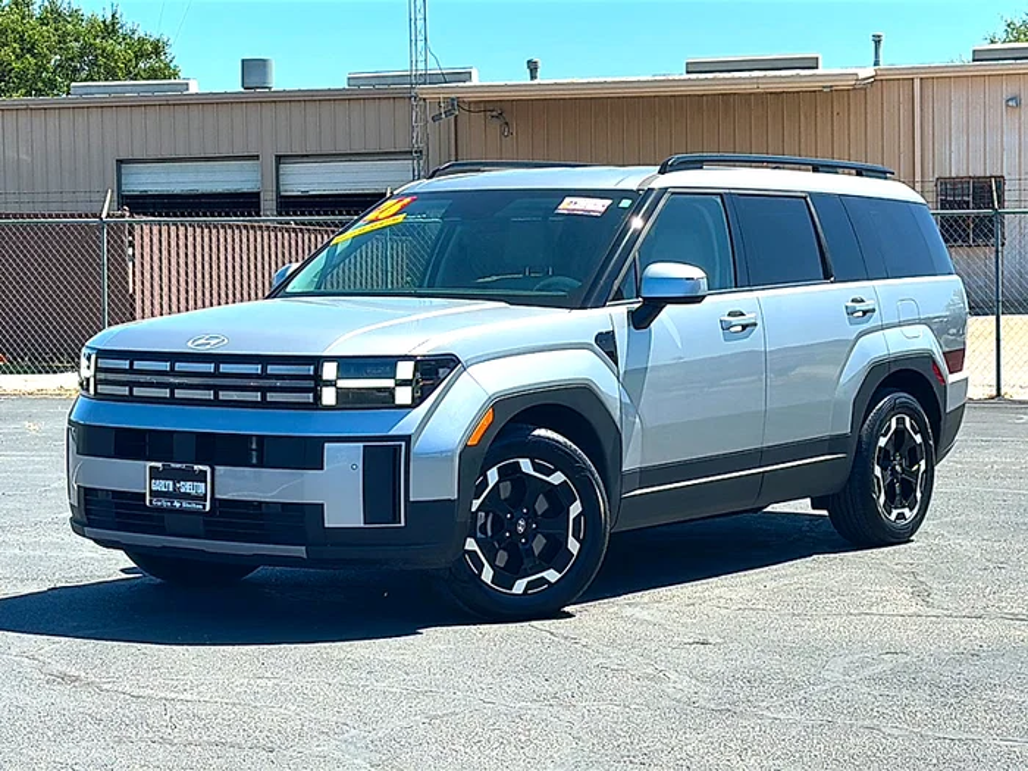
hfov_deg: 29.0
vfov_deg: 21.9
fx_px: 1990
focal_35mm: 67
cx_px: 514
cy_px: 386
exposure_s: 1/2907
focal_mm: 6.86
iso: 80
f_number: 1.78
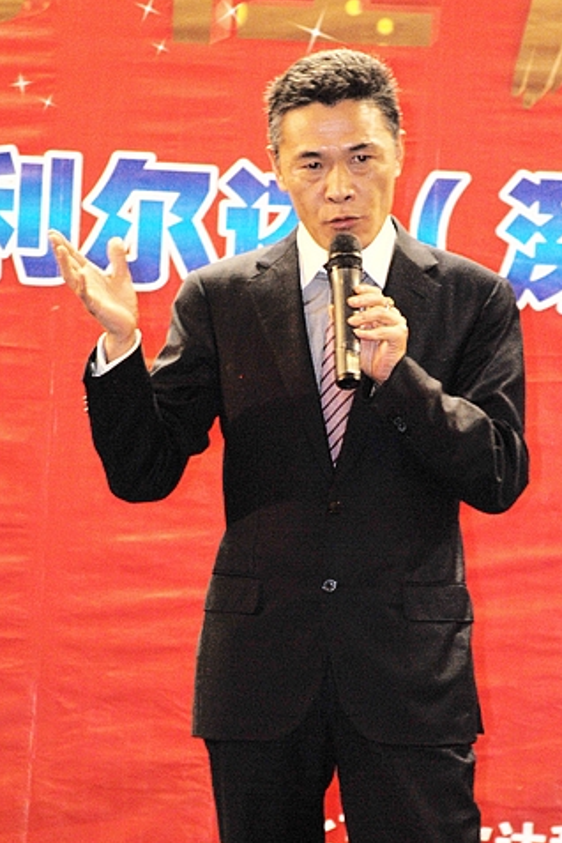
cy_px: 361
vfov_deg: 8.1
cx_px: 332
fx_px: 5962
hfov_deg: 5.4
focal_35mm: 255
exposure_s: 1/60
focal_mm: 135
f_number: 5
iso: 200
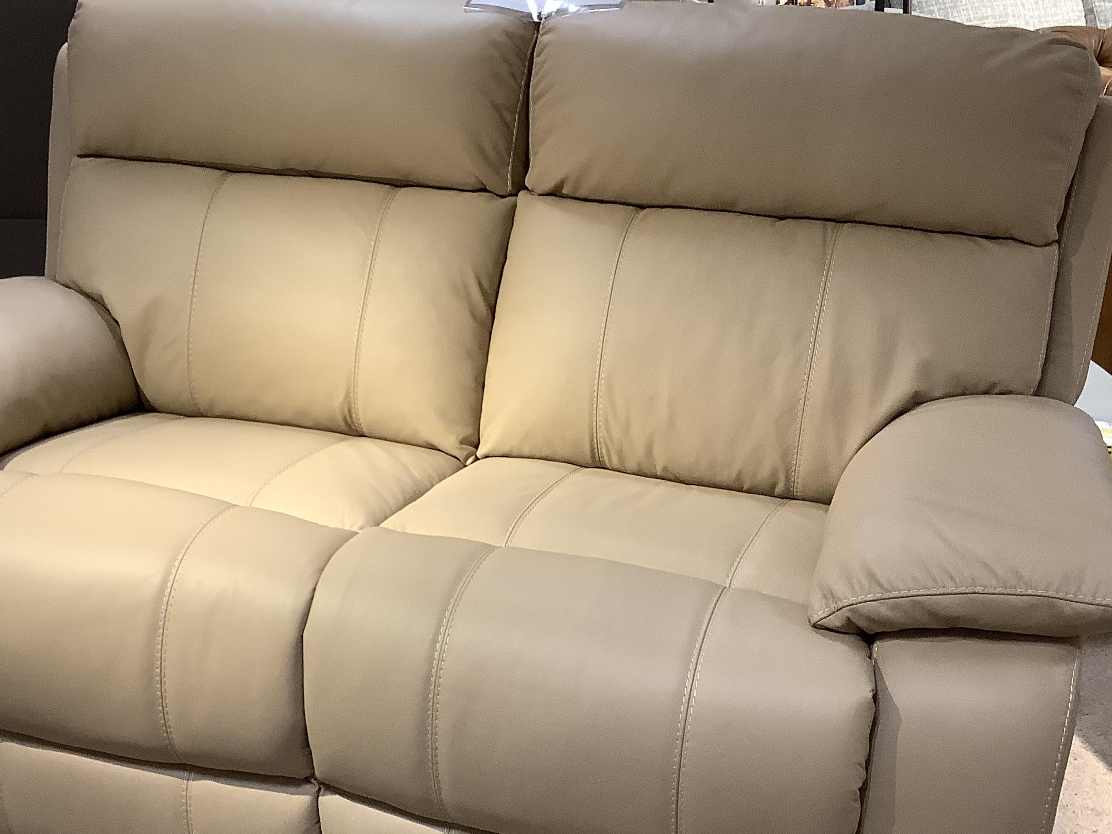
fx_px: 1510
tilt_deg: -27.3
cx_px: 522
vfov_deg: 30.8
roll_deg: -0.8
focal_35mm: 47
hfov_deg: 40.4
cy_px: 516
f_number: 2.4
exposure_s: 1/50
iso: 100
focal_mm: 3.3
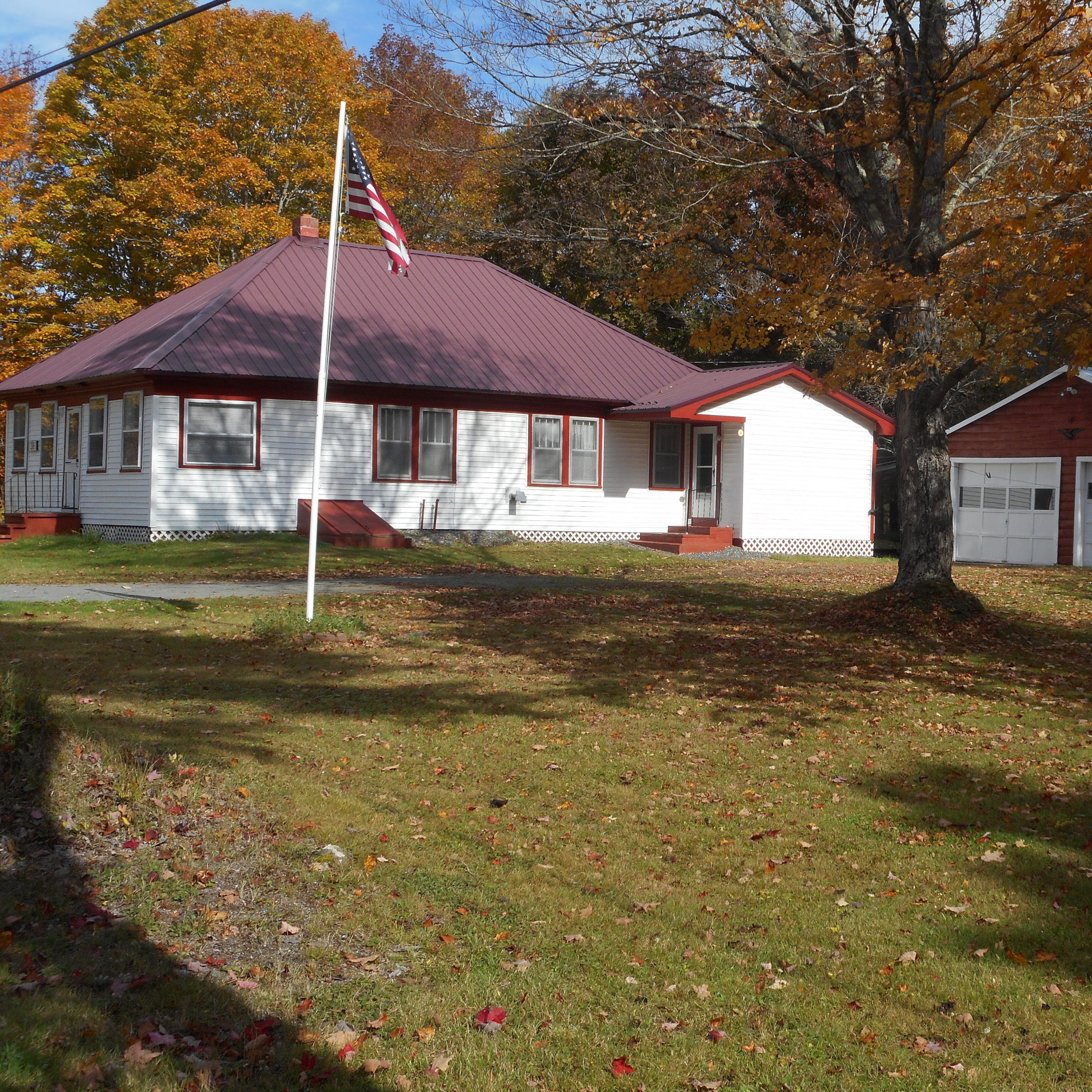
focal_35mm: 52
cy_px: 546
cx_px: 710
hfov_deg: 32.6
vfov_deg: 32.8
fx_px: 1856
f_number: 4.7
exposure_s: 1/500
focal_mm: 7.9
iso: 80
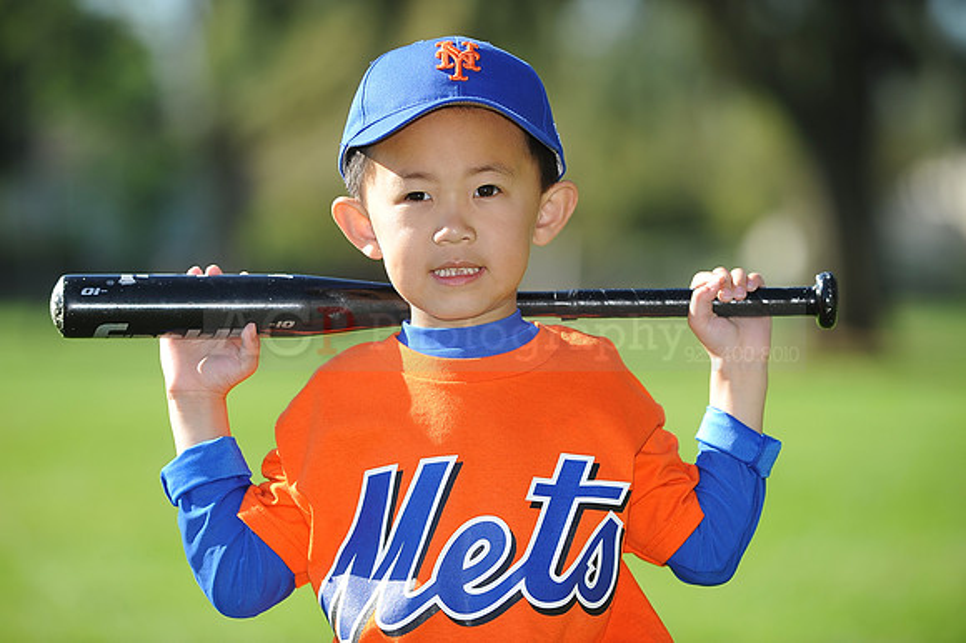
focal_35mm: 200
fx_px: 5363
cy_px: 322
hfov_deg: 10.3
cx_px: 483
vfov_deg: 6.9
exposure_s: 1/640
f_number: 4.5
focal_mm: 200
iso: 200
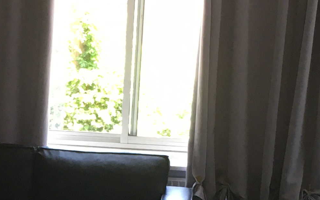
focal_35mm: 125
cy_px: 240
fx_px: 1090
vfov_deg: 10.3
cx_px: 69
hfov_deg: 16.6
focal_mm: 4.15
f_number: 2.2
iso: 80
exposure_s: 1/33
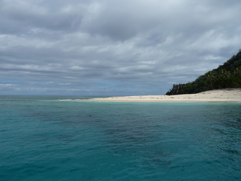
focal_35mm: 25
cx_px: 120
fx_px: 174
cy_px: 90
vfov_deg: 54.9
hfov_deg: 69.4
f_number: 5.6
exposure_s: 1/640
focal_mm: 4.1
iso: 80
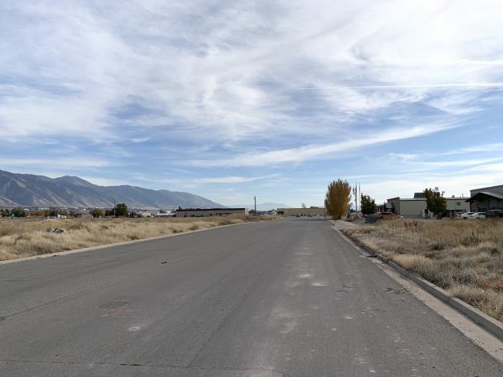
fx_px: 392
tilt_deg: +5.2
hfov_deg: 65.3
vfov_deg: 51.4
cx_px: 259
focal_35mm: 27
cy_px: 192
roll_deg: -0.2
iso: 25
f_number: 1.8
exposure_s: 1/4673
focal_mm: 4.25
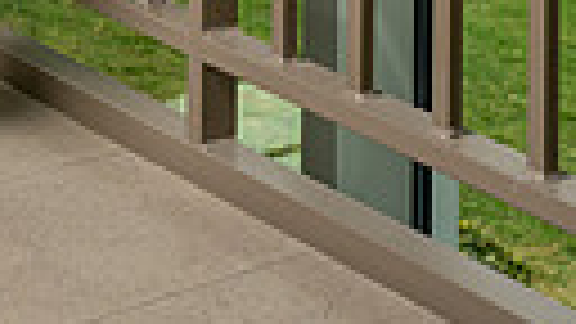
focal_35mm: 118
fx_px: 1802
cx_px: -54
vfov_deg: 8.7
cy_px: -608
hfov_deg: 17.6
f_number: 5.6
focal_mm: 32
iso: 100
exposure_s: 1/250
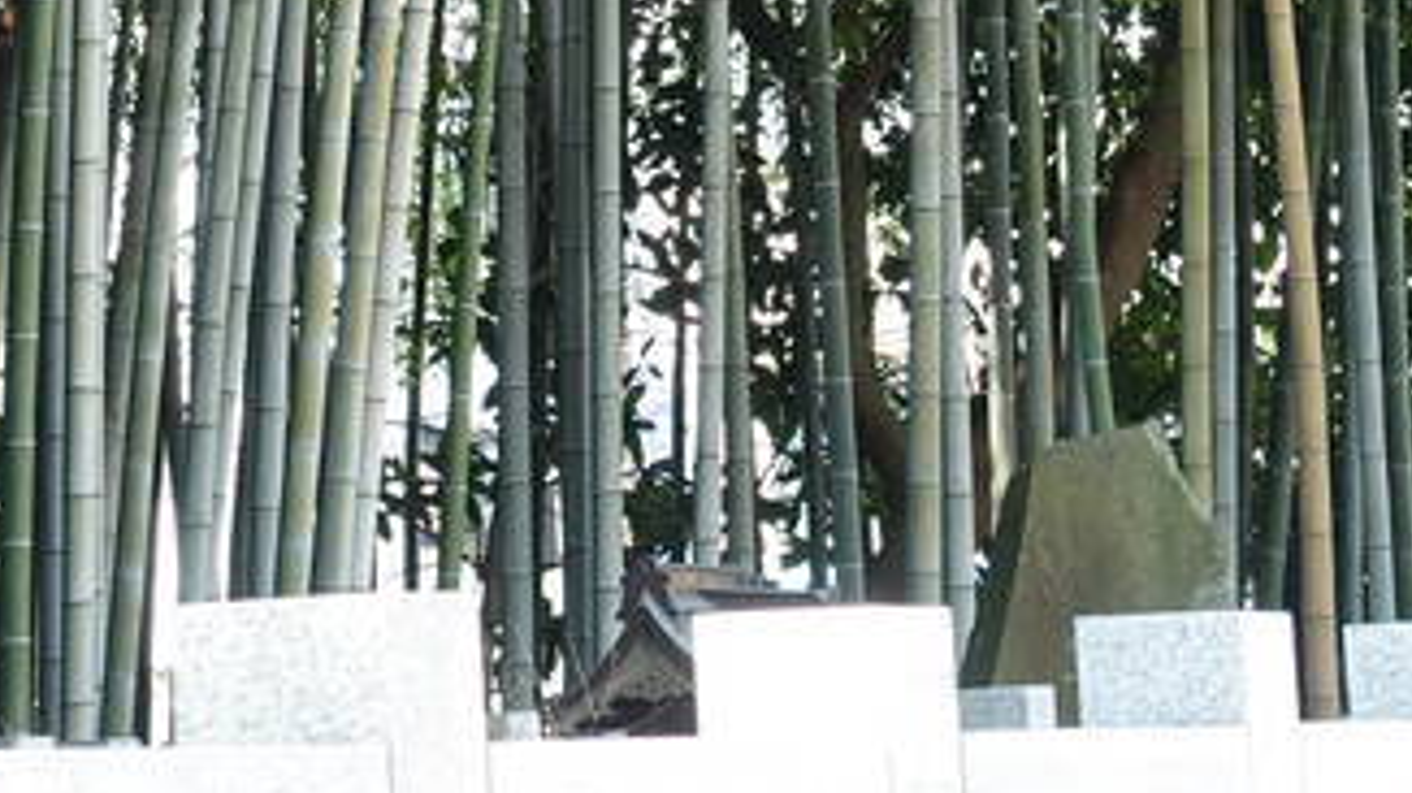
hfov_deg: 11.3
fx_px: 7073
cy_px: -715
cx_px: 108
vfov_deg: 6.3
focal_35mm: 189
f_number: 4
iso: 125
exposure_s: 1/80
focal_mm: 17.9
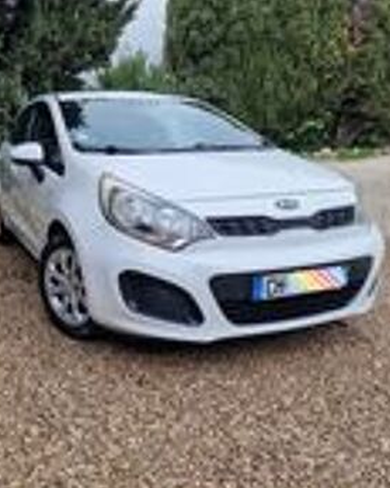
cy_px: 250
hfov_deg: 45.7
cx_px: 105
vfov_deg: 57.2
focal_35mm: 31
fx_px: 448
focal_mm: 6.4
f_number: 1.8
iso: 50
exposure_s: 1/270
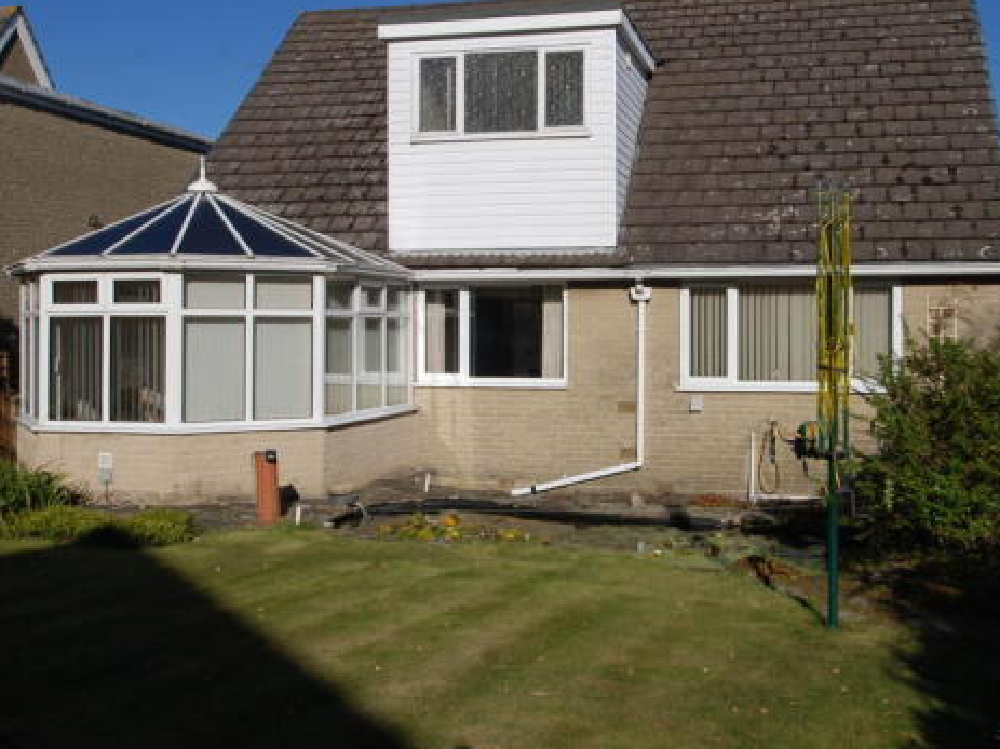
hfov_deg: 48.2
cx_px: 545
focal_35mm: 39
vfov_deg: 36.9
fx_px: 1117
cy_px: 288
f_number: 10
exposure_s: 1/400
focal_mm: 19
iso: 100
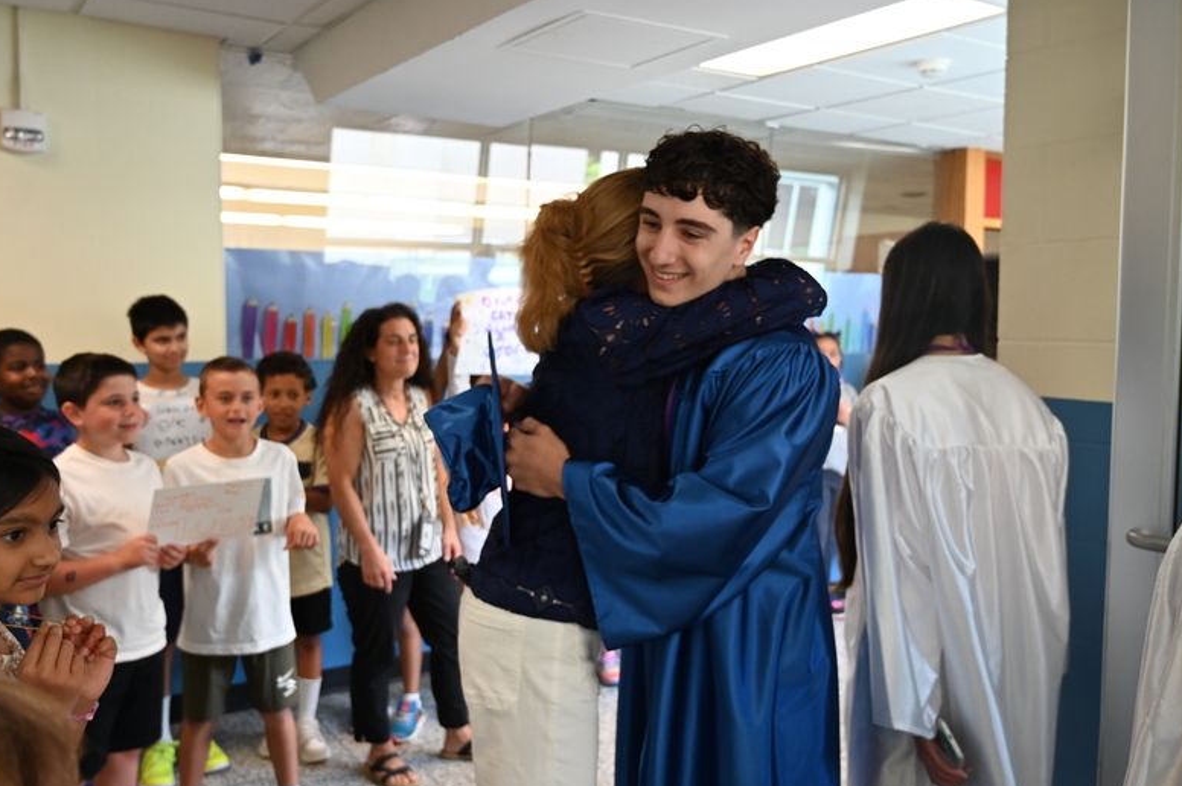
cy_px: 388
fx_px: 1104
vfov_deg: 39.2
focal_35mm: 34
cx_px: 637
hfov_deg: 56.3
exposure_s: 1/125
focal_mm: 25.5
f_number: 4
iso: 1600
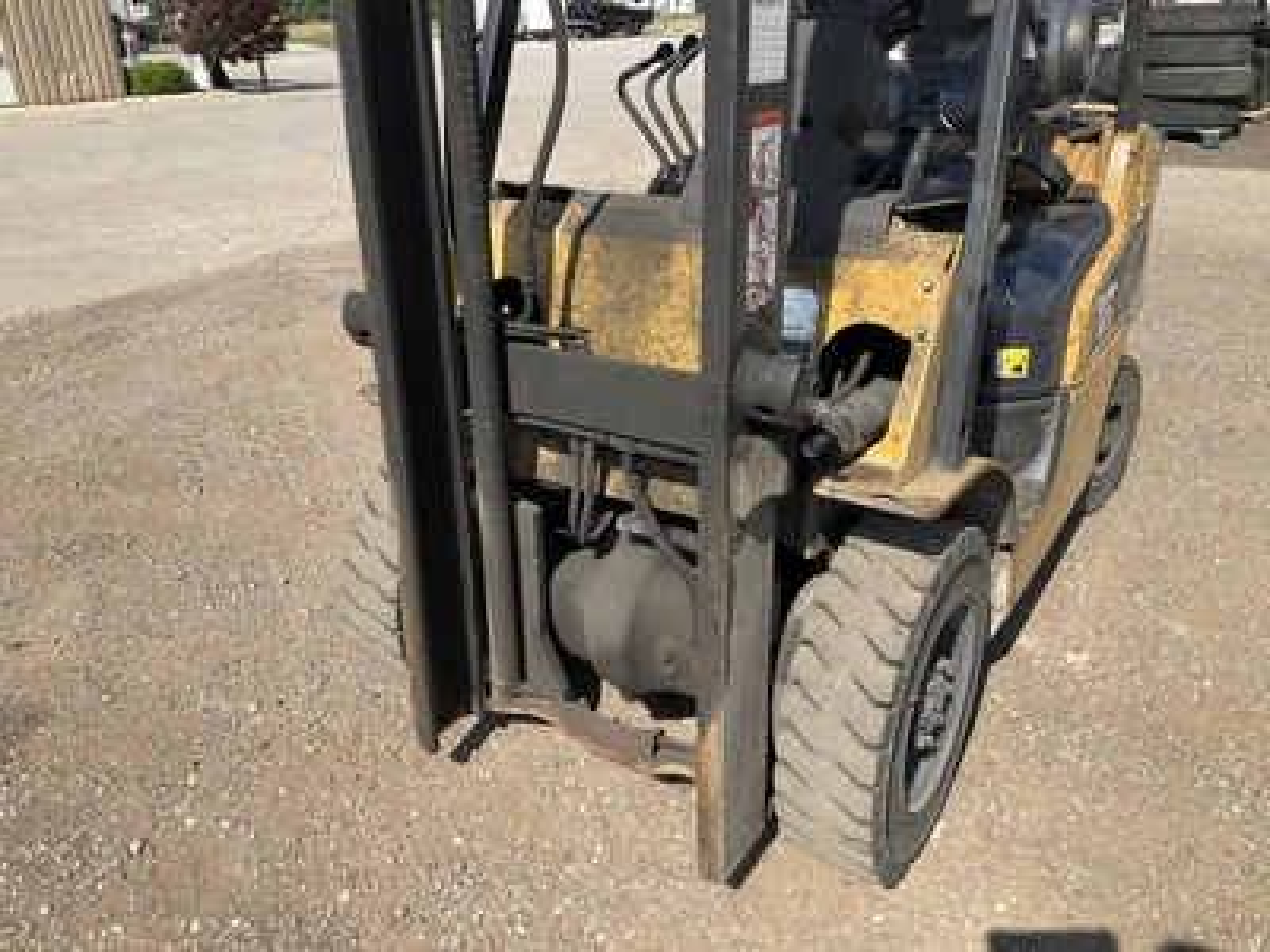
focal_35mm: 29
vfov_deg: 48.2
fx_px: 1064
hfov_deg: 61.7
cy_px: 476
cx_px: 635
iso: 25
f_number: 1.8
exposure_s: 1/1221
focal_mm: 3
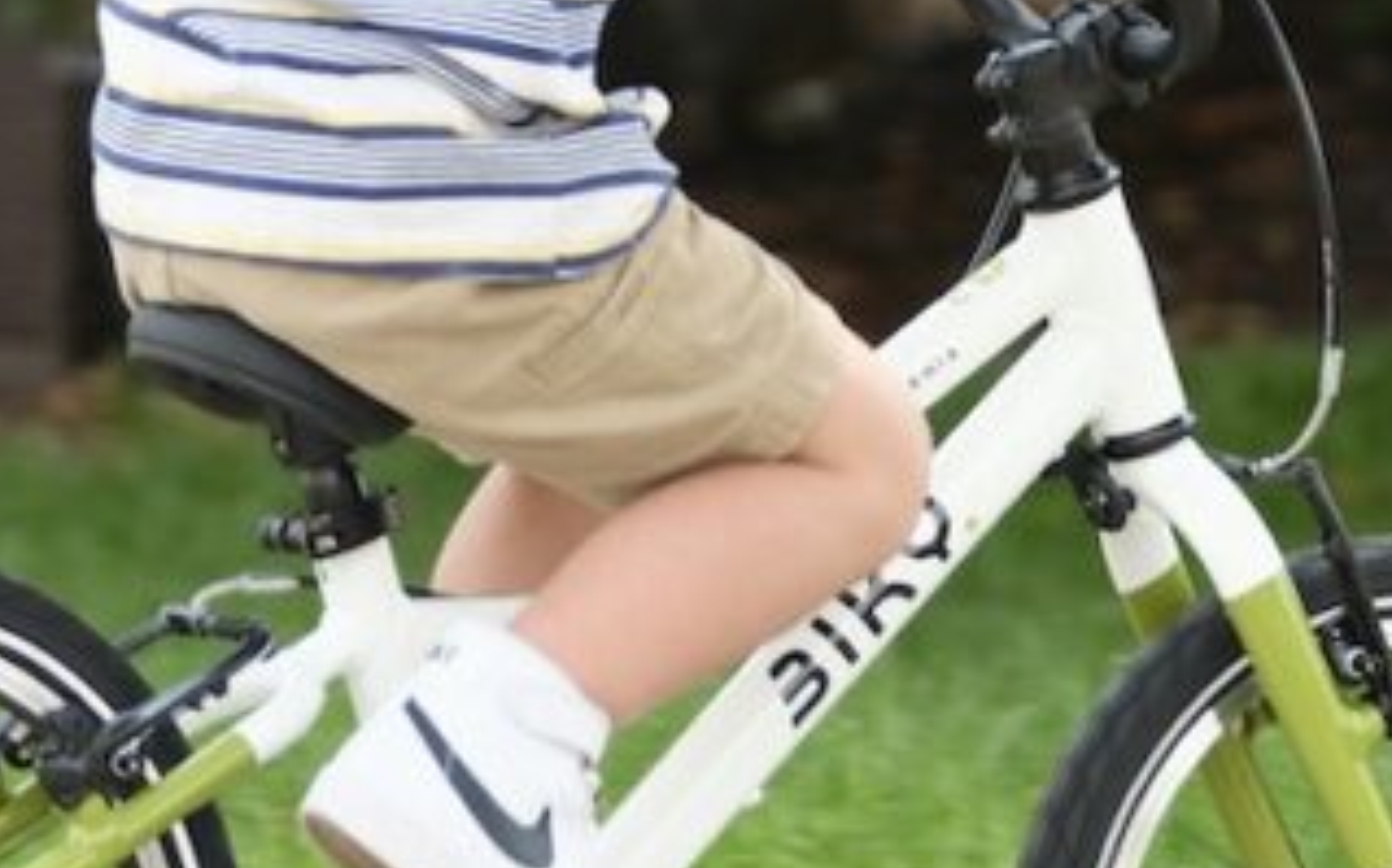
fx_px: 26087
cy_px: 111
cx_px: 794
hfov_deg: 3.1
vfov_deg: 1.9
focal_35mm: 688
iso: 125
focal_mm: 140
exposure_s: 1/300
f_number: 3.2
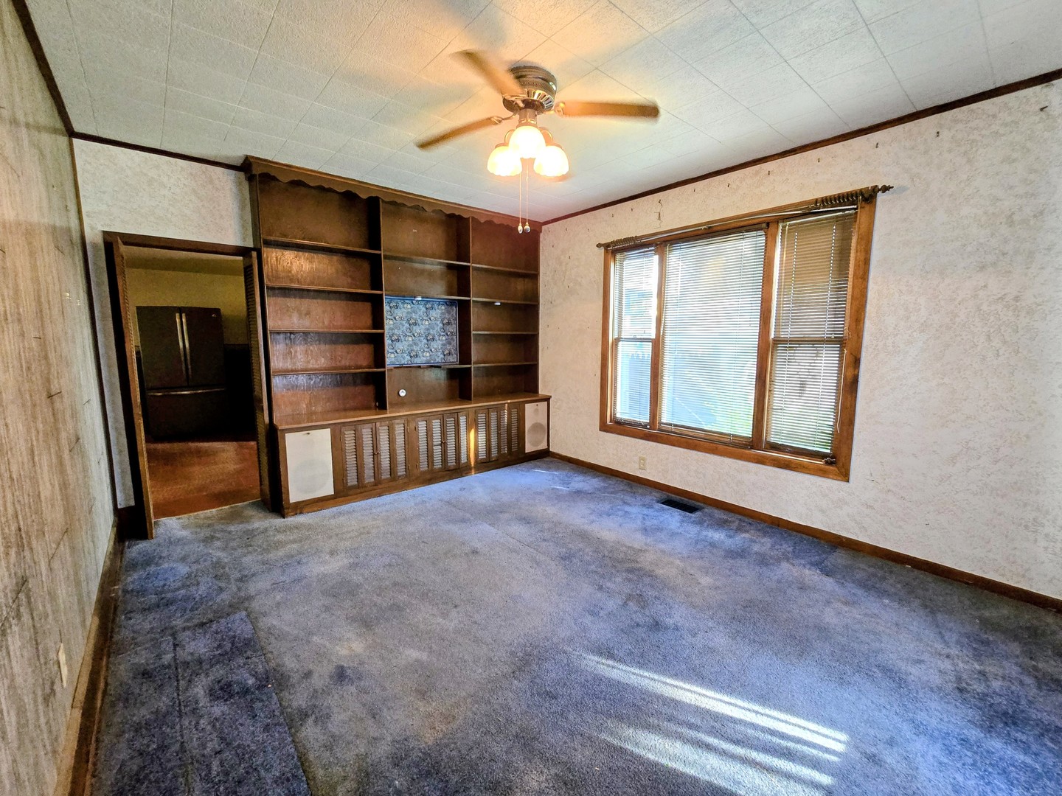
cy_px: 398
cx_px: 531
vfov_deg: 89.9
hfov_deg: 106.2
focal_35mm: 13
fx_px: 399
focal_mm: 2.2
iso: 640
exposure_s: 1/60
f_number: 2.2
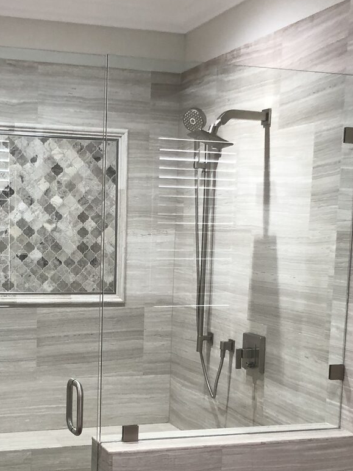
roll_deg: -0.7
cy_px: 342
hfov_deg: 25.0
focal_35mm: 58
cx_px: 96
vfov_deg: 32.7
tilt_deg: -5.6
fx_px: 789
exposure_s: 1/17
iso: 40
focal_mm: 4
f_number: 1.8
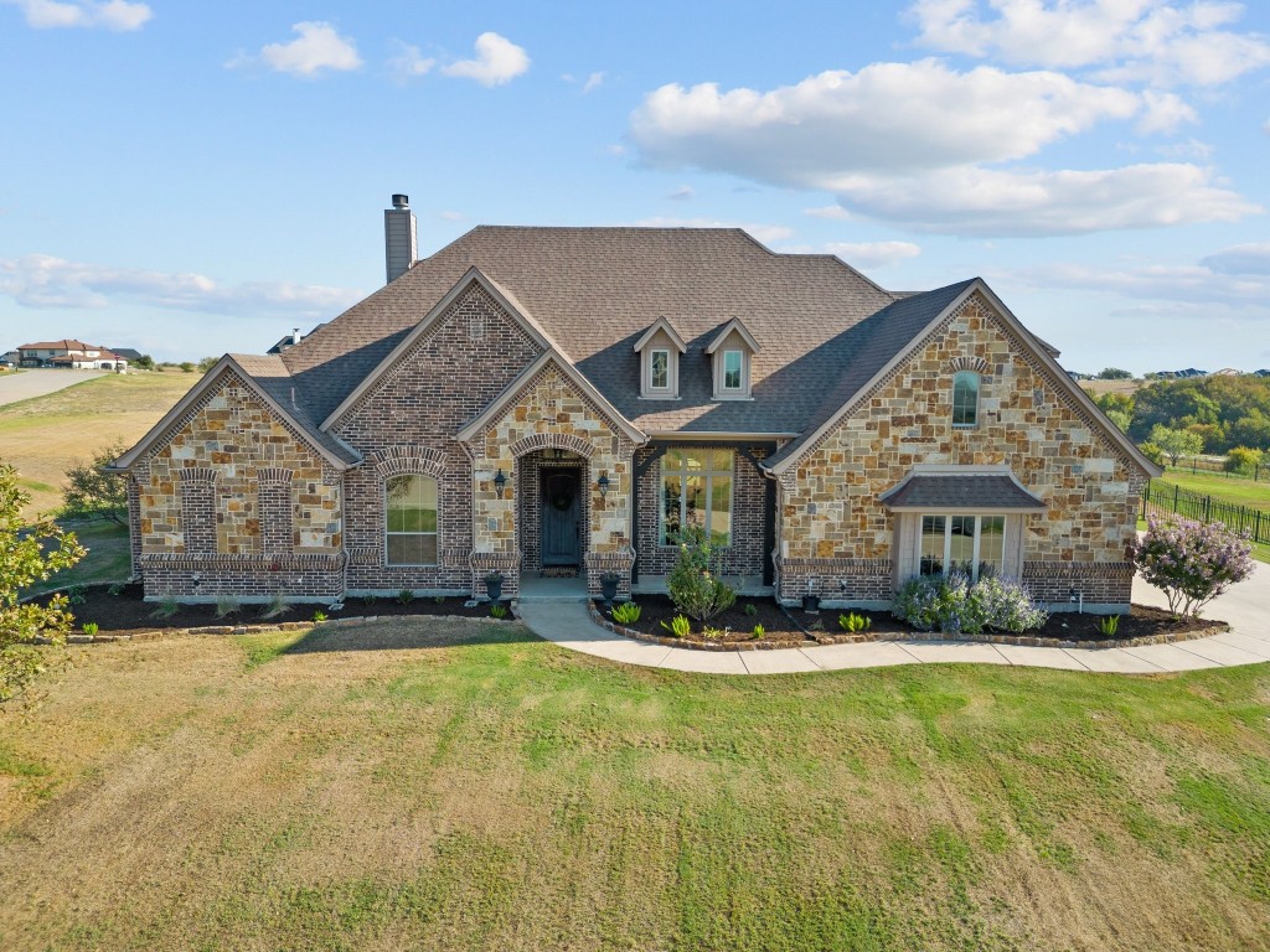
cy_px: 476
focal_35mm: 24
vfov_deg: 56.8
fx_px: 881
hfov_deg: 71.6
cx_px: 635
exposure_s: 1/1600
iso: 150
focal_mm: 6.72
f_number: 1.7
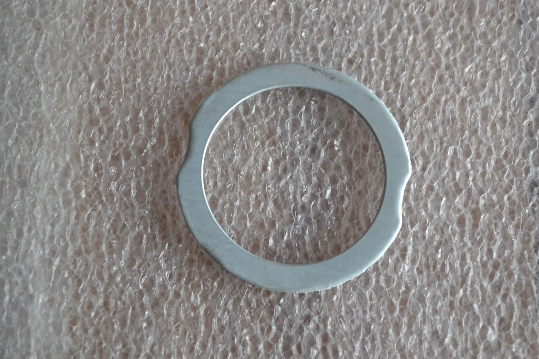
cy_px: 180
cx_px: 270
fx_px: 853
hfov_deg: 35.1
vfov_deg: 23.8
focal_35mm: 57
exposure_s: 1/60
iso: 720
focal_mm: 38
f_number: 5
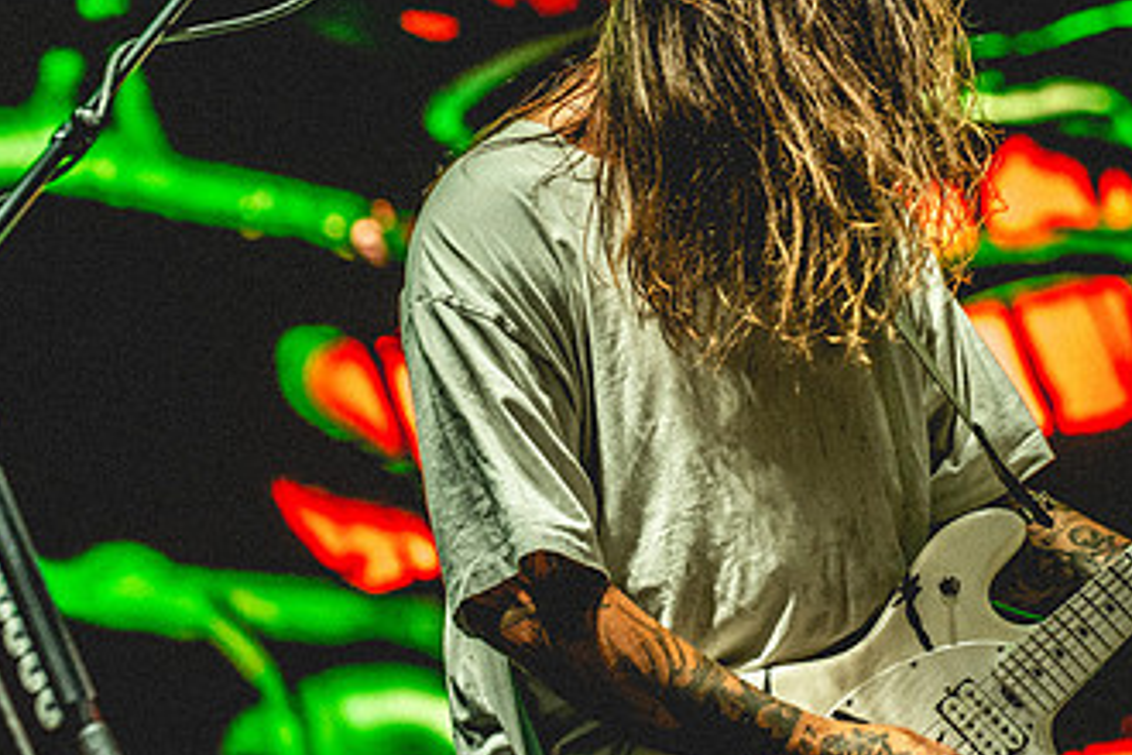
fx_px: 6194
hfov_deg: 10.4
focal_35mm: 197
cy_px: 211
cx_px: 765
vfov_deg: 7.0
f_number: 3.5
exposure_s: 1/250
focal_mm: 112
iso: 1000
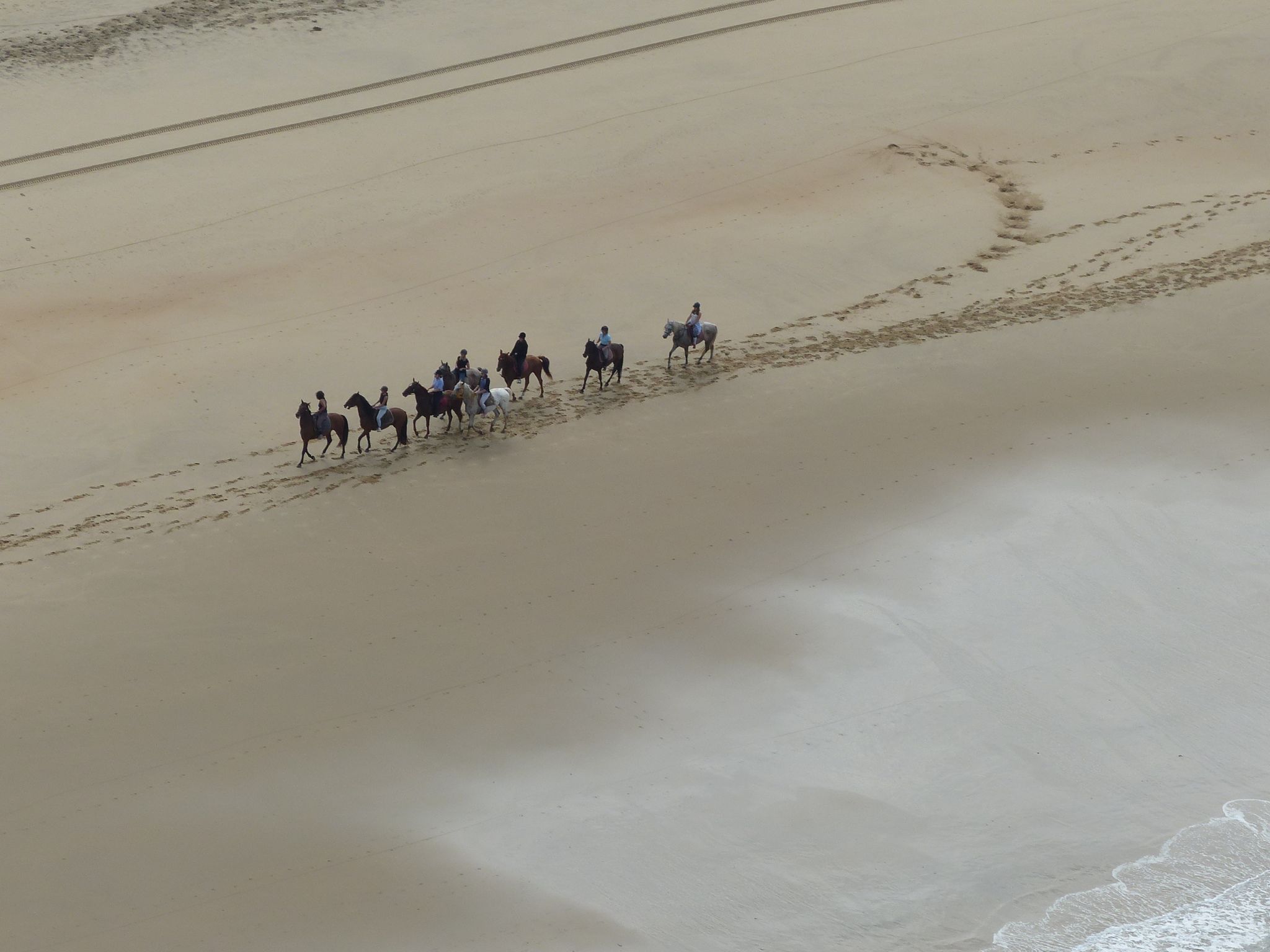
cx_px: 635
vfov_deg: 5.8
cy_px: 476
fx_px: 9356
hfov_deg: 7.8
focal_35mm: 255
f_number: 4
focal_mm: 41.8
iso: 100
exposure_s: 1/1300
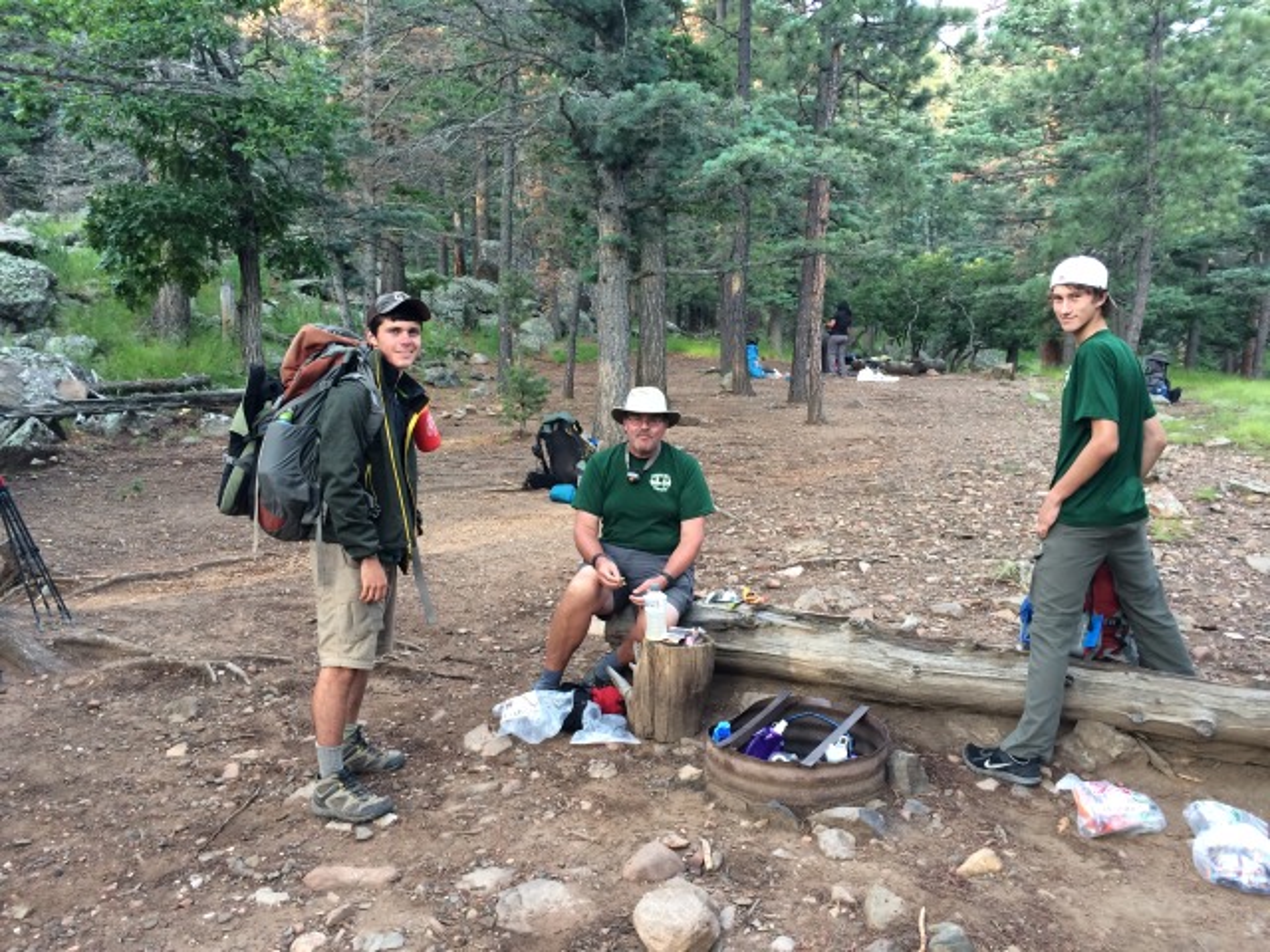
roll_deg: +0.3
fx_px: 1064
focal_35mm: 29
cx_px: 635
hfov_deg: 61.7
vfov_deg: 48.2
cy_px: 476
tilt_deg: -7.8
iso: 40
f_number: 2.2
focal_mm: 4.15
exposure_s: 1/40
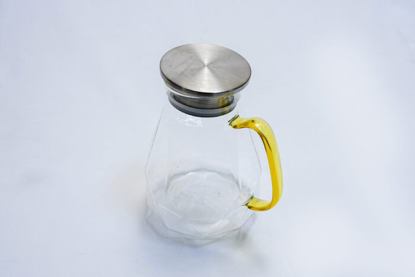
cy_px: 138
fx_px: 485
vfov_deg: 32.0
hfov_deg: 46.4
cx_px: 208
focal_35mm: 42
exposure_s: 1/125
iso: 3200
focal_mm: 42
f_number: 14
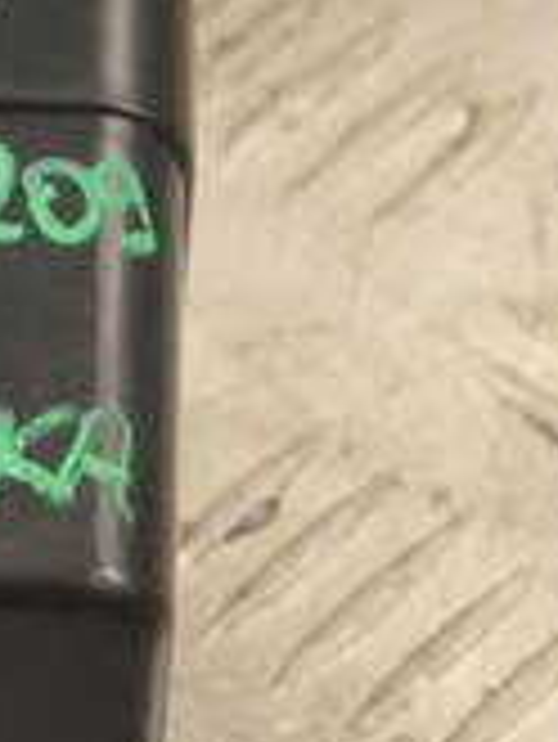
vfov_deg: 7.5
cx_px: -616
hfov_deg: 5.5
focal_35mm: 262
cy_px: 594
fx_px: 5624
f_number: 9
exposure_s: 1/320
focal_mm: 50
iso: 3200
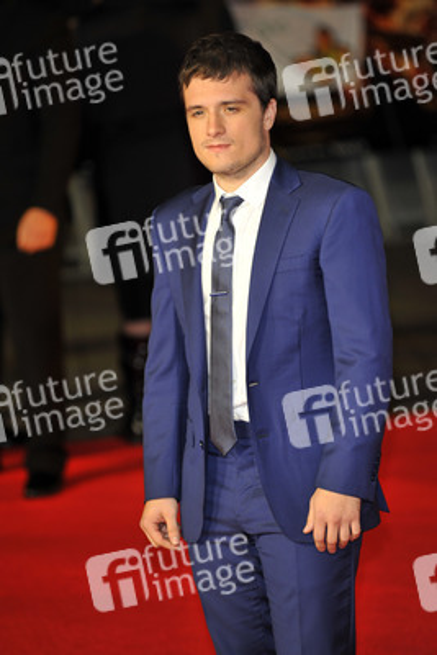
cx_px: 218
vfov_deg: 12.1
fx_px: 3092
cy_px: 328
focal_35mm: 170
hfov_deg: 8.1
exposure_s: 1/250
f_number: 4
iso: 1000
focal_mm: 170
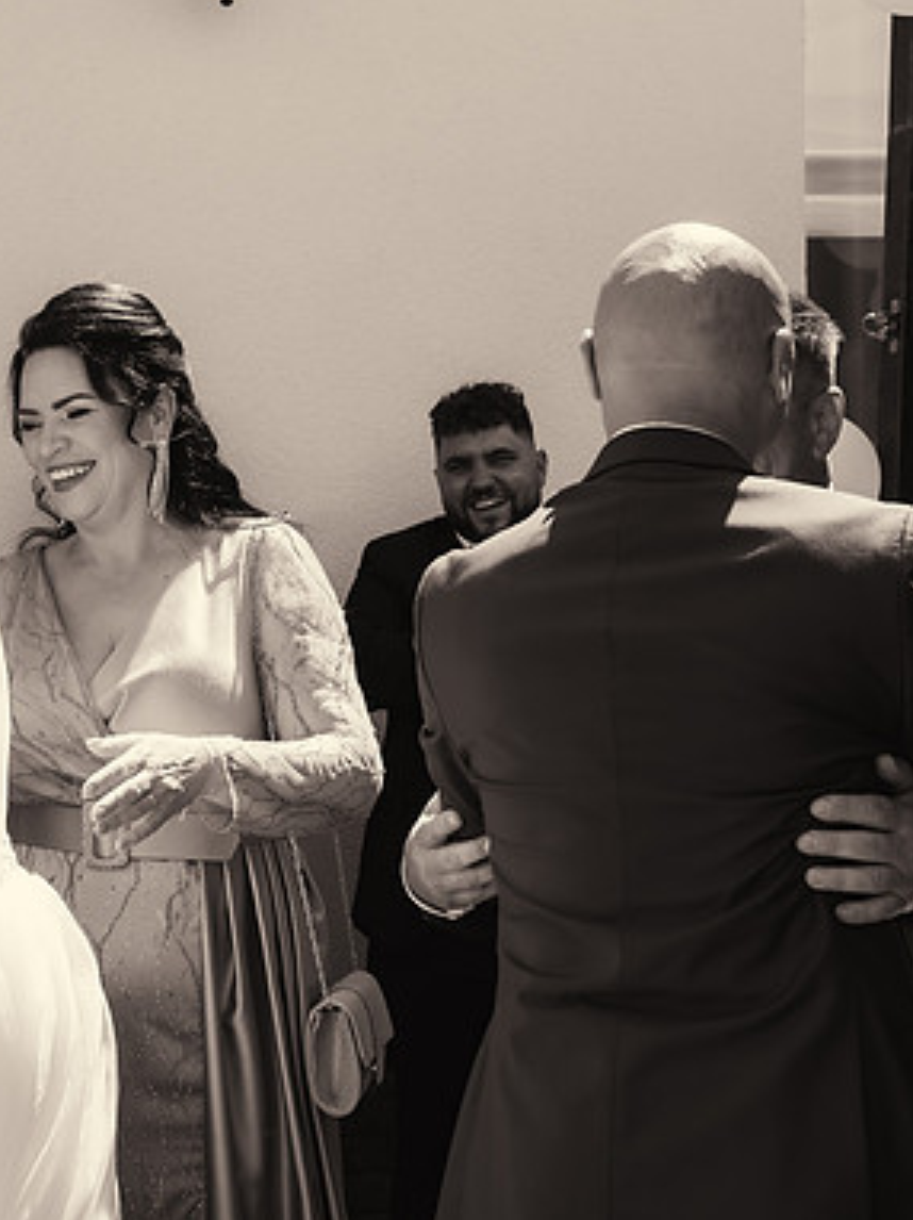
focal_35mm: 76
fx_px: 2676
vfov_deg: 25.7
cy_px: 605
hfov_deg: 19.1
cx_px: 137
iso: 200
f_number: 9
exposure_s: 1/320
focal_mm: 52
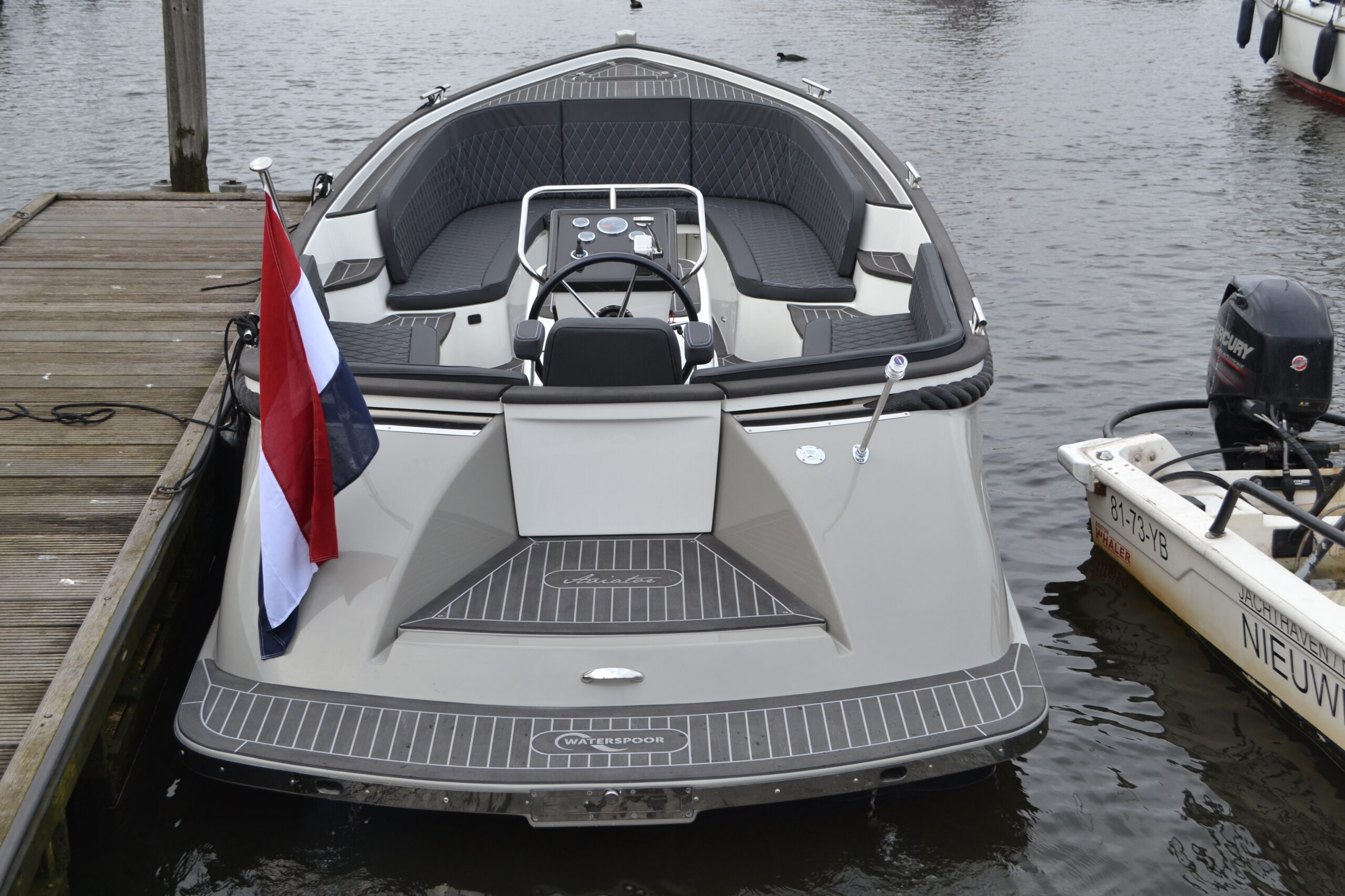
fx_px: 1681
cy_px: 448
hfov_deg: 43.6
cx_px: 672
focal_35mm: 45
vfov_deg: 29.9
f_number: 5.6
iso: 220
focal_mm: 30
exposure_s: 1/125
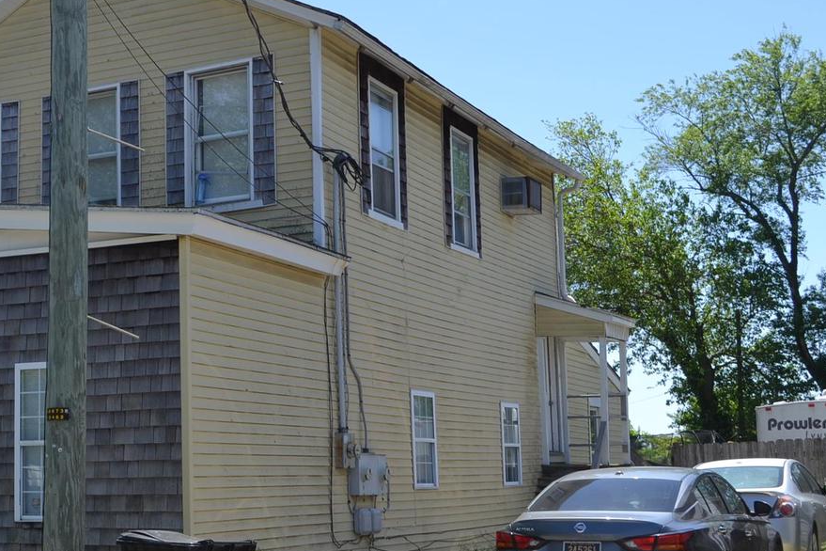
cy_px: 309
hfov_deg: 33.4
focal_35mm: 59
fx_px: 1354
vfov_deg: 23.0
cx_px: 237
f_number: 7.1
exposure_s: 1/200
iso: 100
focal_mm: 24
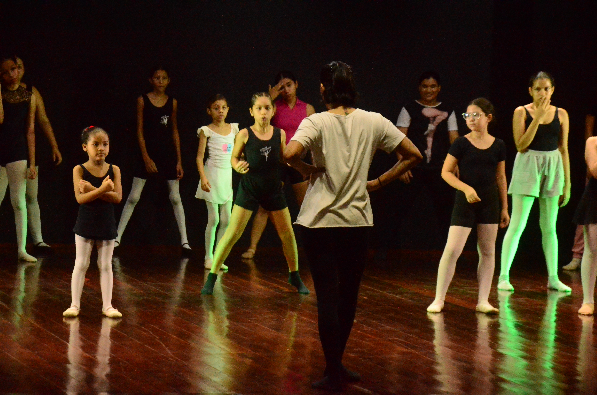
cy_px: 198
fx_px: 993
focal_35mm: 60
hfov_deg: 33.5
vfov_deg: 22.5
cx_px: 298
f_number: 5.6
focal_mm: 40
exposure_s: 1/160
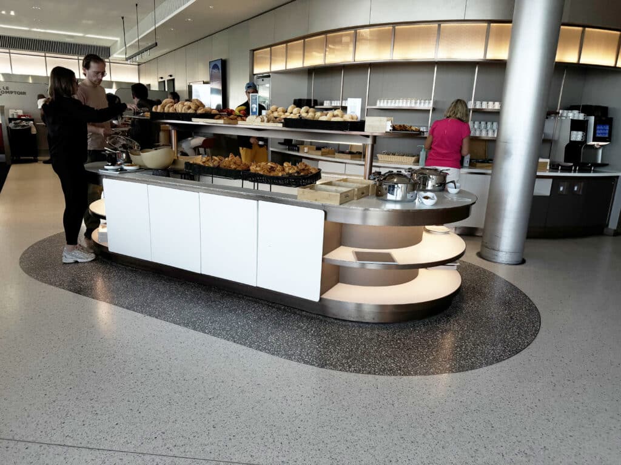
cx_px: 310
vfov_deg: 56.8
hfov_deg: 71.6
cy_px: 232
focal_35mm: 24
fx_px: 431
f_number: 1.78
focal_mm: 6.76
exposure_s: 1/995
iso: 125
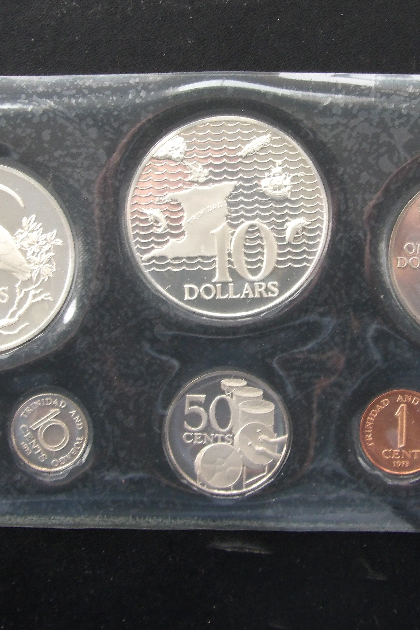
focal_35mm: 76
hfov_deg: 17.9
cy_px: 304
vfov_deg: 26.6
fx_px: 1330
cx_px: 252
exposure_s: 1/15
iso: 277
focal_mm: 9.2
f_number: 5.3
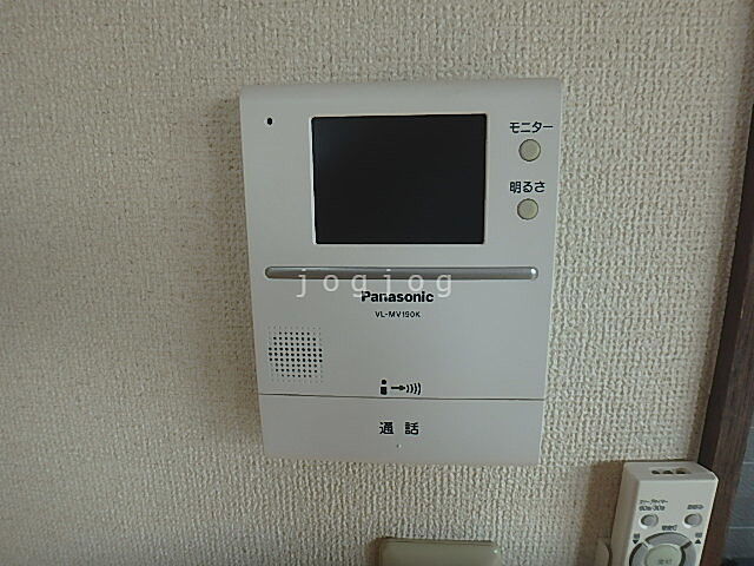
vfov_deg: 63.4
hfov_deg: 79.0
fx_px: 457
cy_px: 283
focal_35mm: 21
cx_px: 377
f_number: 3.5
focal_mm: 3.7
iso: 125
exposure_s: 1/100
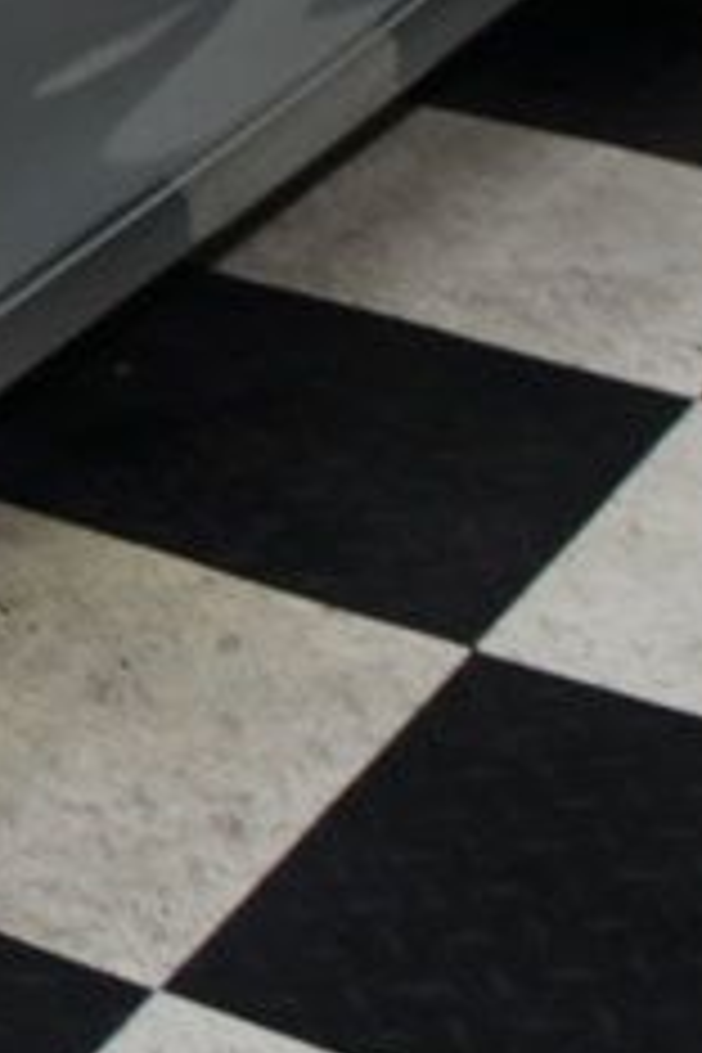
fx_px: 3451
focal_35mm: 118
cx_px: -886
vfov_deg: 16.7
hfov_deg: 10.3
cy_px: -166
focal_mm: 18
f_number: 4
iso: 200
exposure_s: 1/30
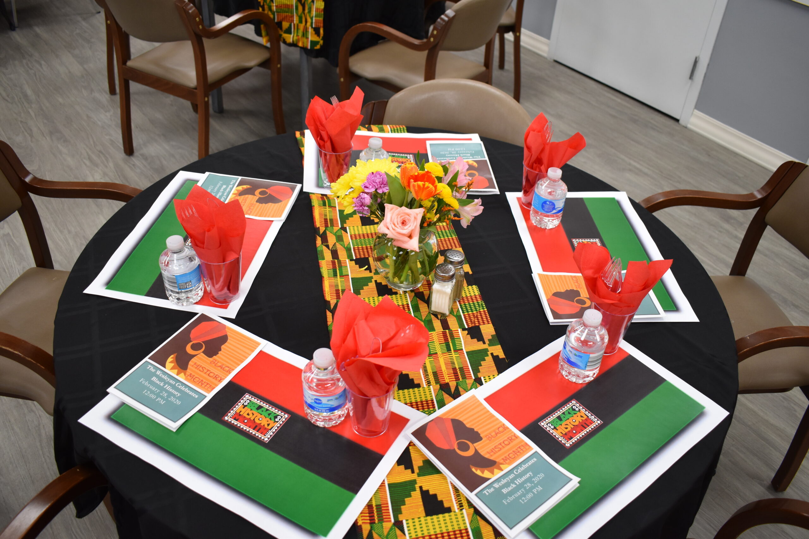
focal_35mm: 30
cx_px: 404
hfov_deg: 61.9
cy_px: 270
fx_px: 674
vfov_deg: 43.6
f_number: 4
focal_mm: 20
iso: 560
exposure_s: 1/60
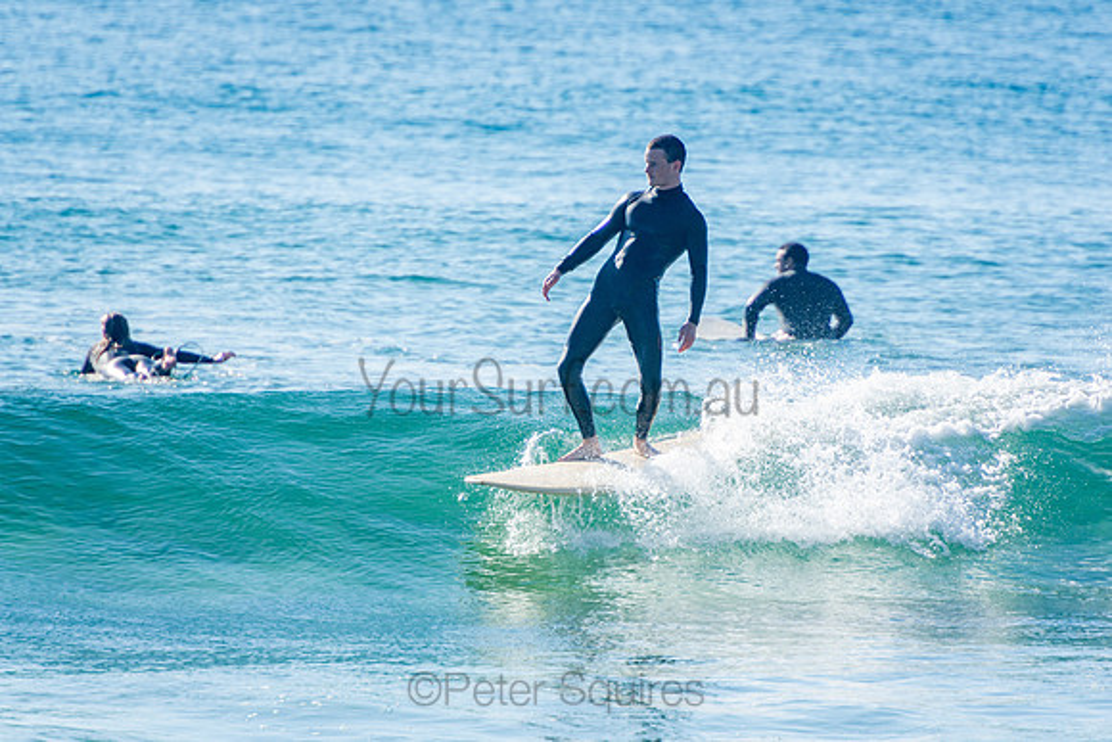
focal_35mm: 600
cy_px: 371
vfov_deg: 2.3
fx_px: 18537
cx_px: 556
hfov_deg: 3.4
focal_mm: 400
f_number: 5.6
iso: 250
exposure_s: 1/1250
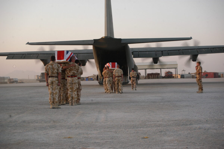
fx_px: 466
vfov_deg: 18.1
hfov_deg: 27.0
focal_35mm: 75
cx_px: 112
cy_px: 74
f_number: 6.3
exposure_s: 1/160
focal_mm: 50
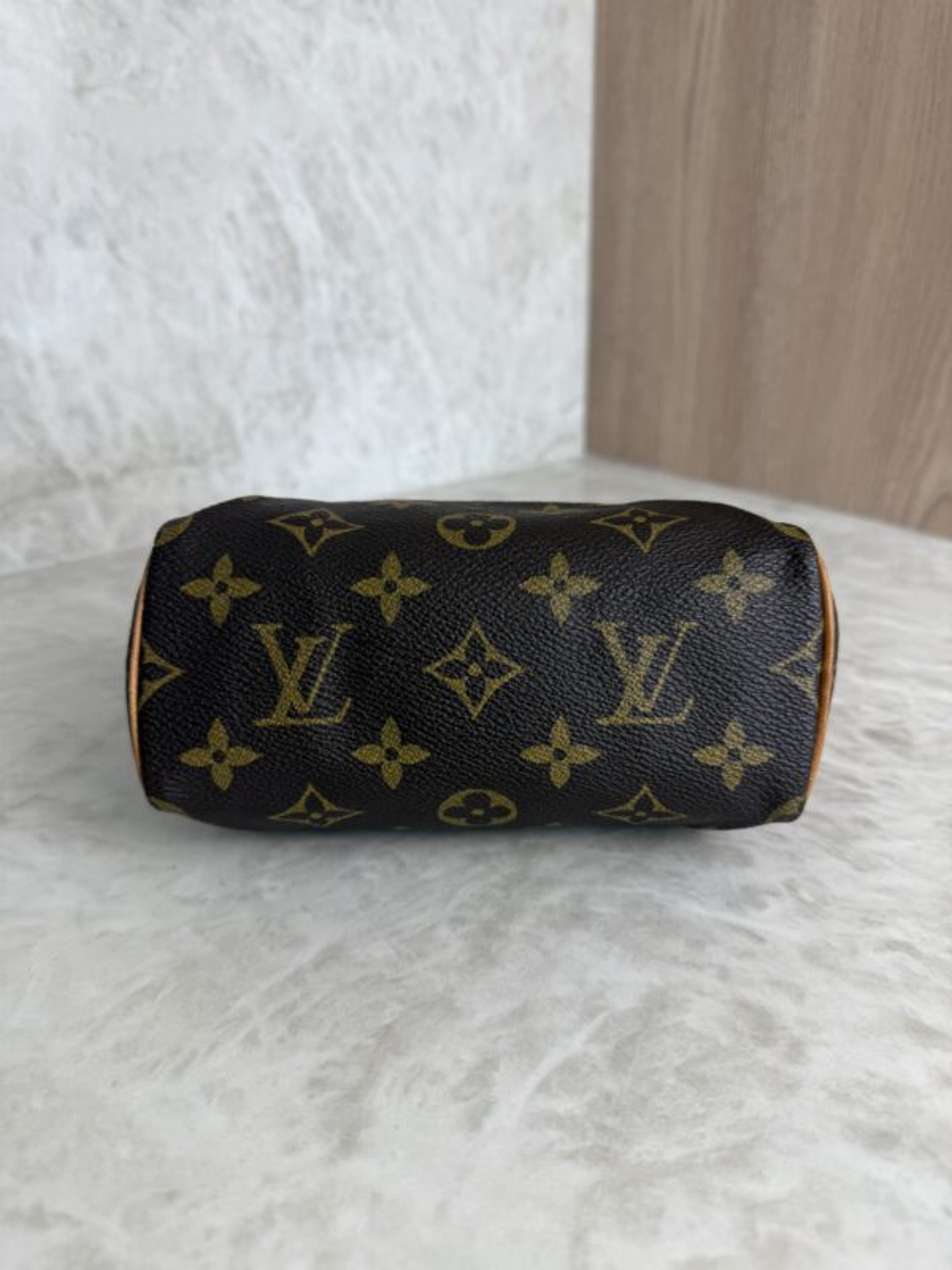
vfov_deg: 71.6
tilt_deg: -23.5
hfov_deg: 56.8
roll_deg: +0.4
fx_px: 880
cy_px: 635
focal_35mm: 24
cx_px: 476
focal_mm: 6.76
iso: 64
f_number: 1.78
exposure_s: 1/166
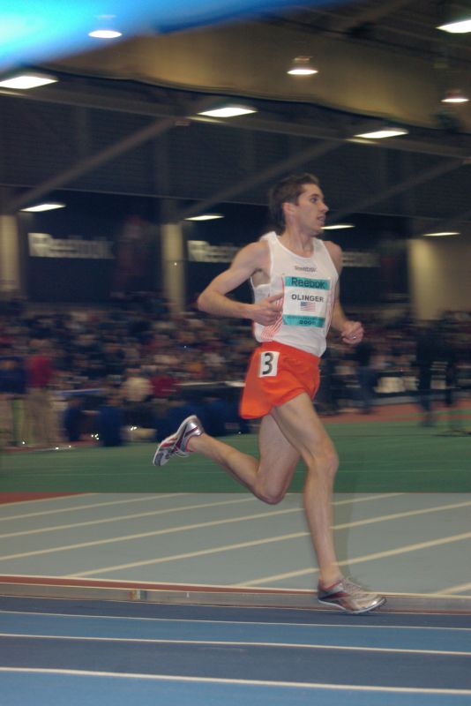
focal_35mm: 82
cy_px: 353
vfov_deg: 24.6
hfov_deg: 16.6
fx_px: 1618
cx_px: 236
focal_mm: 55
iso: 800
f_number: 6.3
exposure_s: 1/125
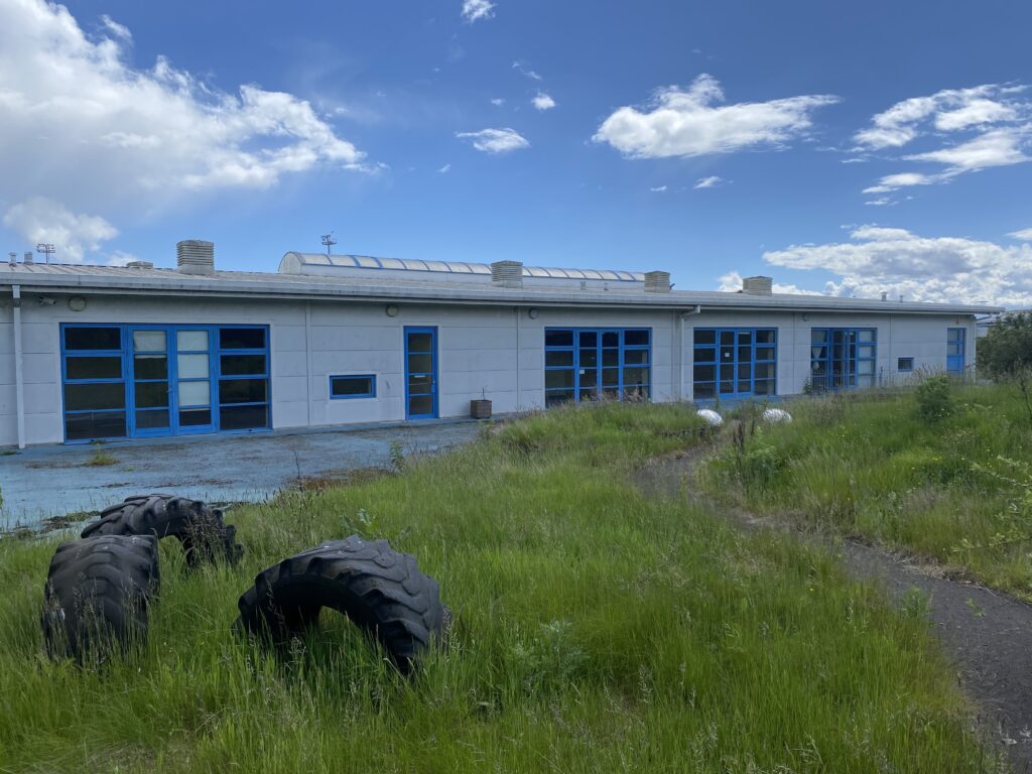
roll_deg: -0.2
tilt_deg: -4.2
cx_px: 516
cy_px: 387
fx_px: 775
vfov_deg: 53.1
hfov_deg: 67.3
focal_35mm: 26
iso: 32
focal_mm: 4.25
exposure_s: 1/3401
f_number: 1.8
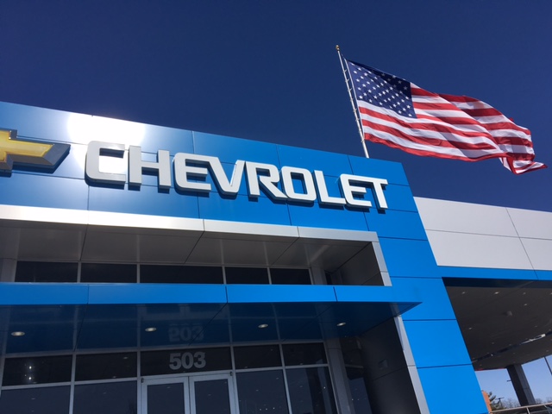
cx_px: 276
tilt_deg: +29.5
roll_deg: +9.2
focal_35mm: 29
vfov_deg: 48.2
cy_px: 207
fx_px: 462
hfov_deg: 61.7
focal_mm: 4.15
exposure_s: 1/3846
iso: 25
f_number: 2.2
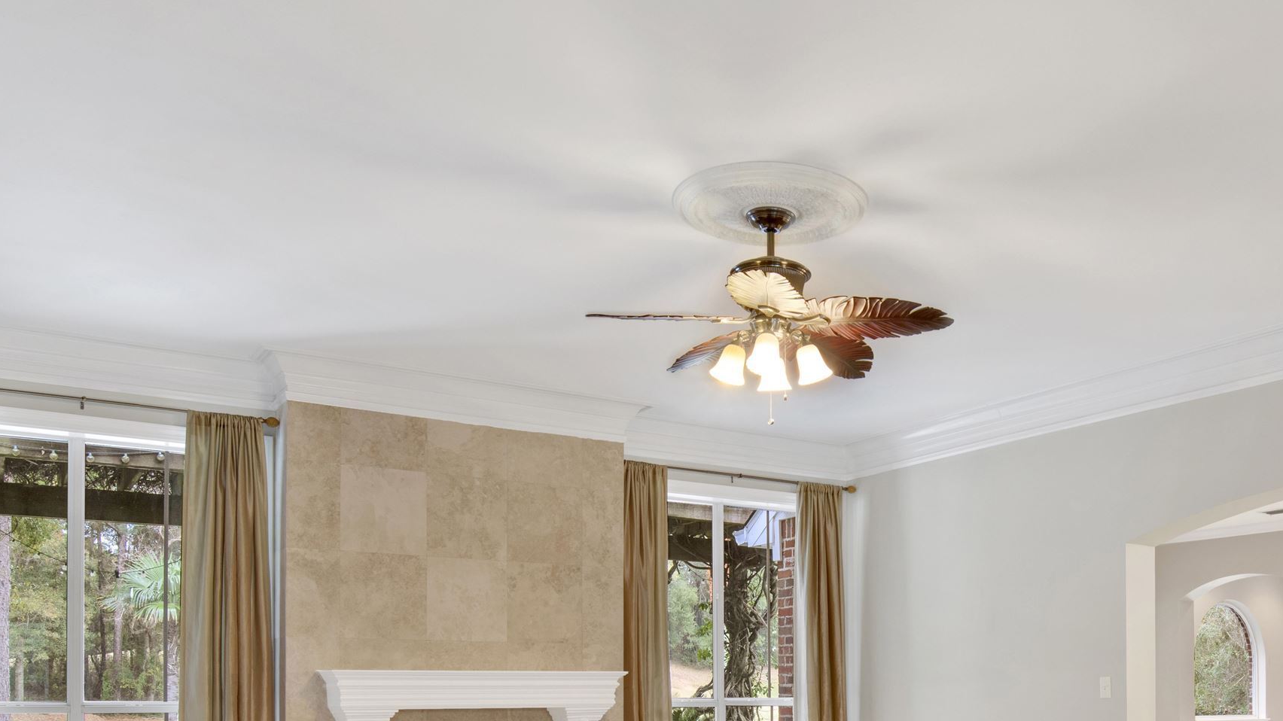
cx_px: 864
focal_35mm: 34
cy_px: 686
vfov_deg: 32.4
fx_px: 1157
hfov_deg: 56.7
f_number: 11
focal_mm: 18
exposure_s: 1/1.67
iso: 200
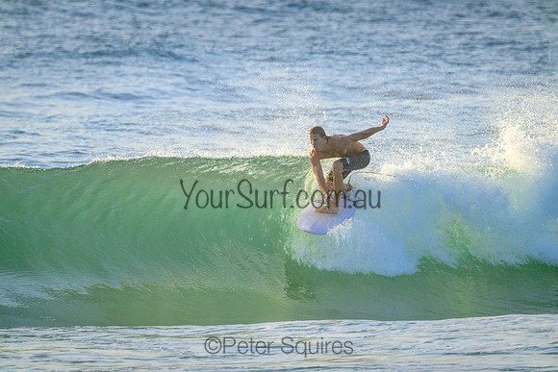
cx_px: 279
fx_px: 12402
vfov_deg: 1.7
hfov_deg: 2.6
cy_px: 186
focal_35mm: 800
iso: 2000
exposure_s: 1/2000
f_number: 11
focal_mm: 800
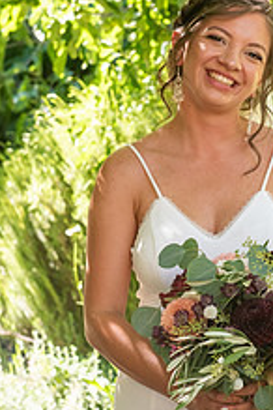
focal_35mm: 144
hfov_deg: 9.5
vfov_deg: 14.2
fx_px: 1638
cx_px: 232
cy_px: 253
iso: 640
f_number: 5
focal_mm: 70
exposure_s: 1/500
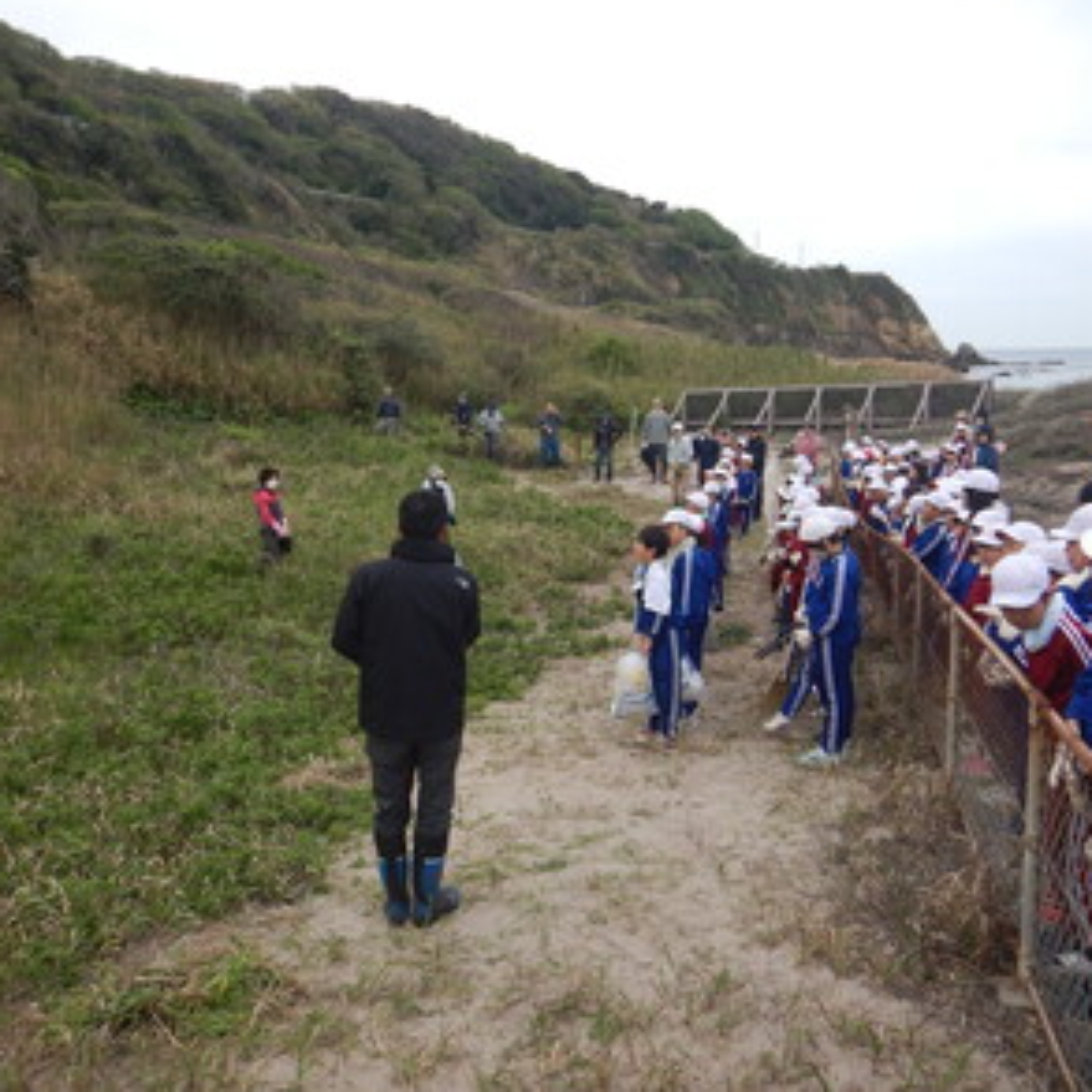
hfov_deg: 55.6
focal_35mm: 29
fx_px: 1035
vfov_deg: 55.6
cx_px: 566
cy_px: 537
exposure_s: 1/800
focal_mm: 4.3
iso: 125
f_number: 2.8
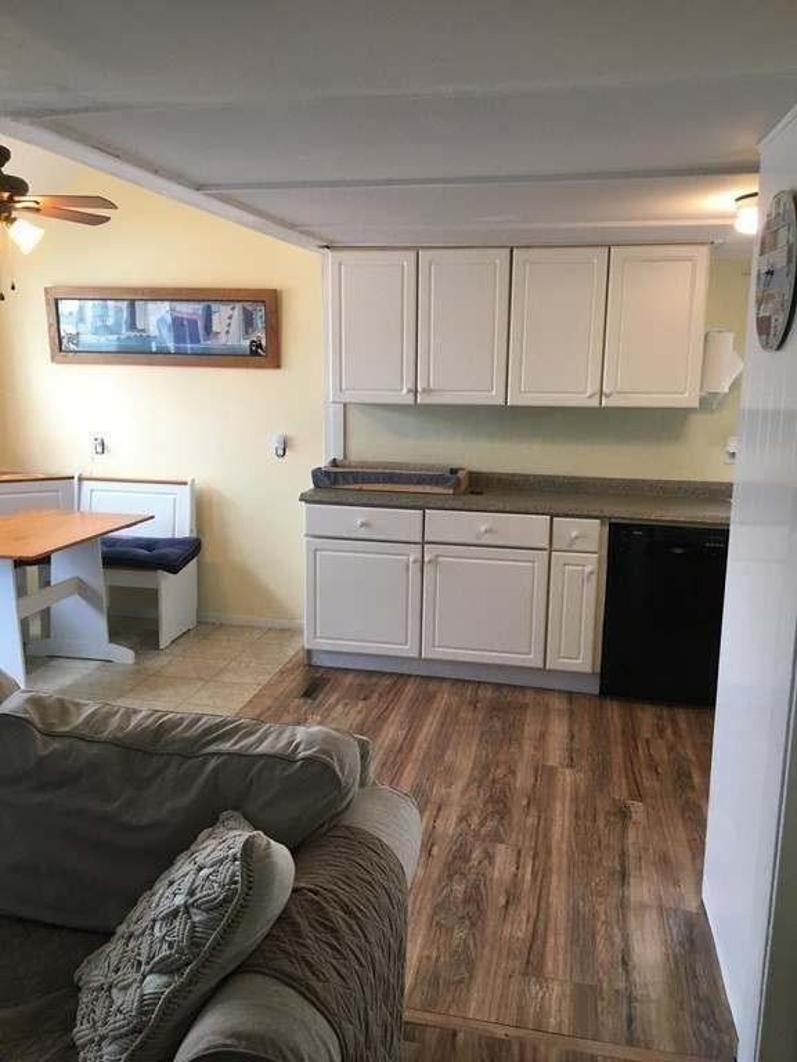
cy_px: 531
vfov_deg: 61.7
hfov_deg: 48.2
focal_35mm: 29
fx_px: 890
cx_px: 398
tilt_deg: -9.5
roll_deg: -1.5
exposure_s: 1/30
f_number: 2.2
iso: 40
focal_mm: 4.15
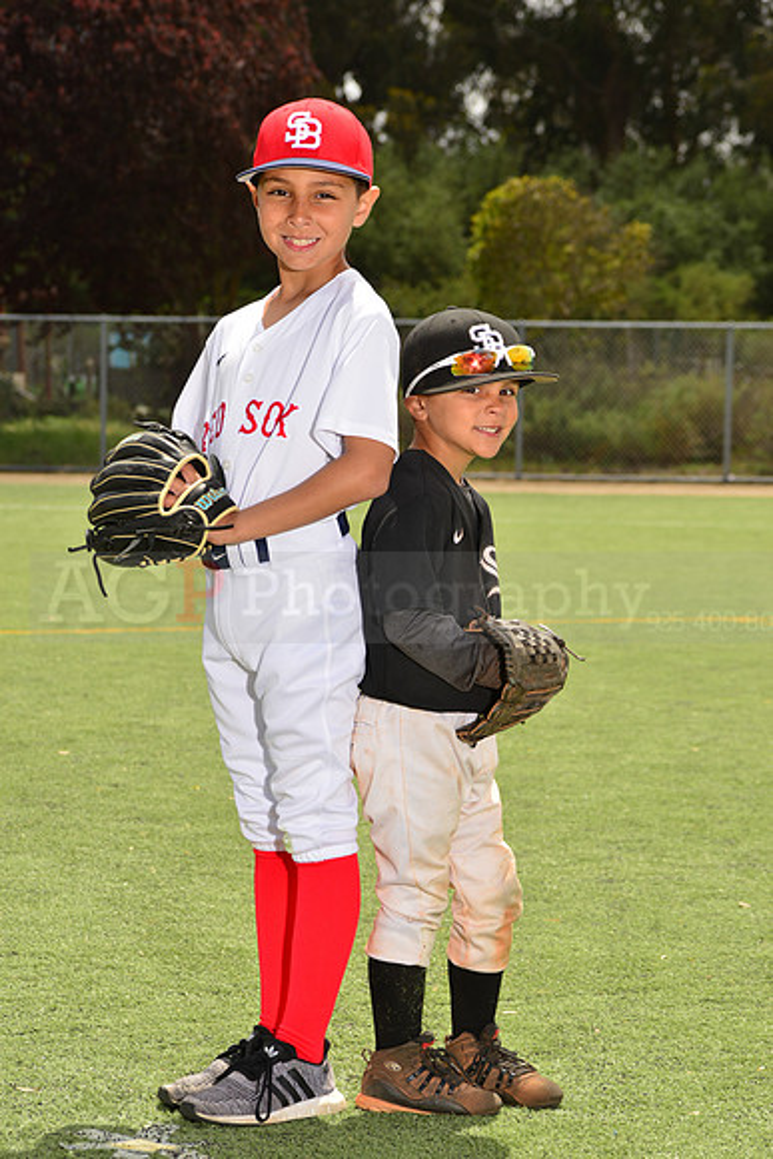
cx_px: 386
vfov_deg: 18.6
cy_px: 580
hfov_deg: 12.5
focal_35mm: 110
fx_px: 3541
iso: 125
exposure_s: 1/200
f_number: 11
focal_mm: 110
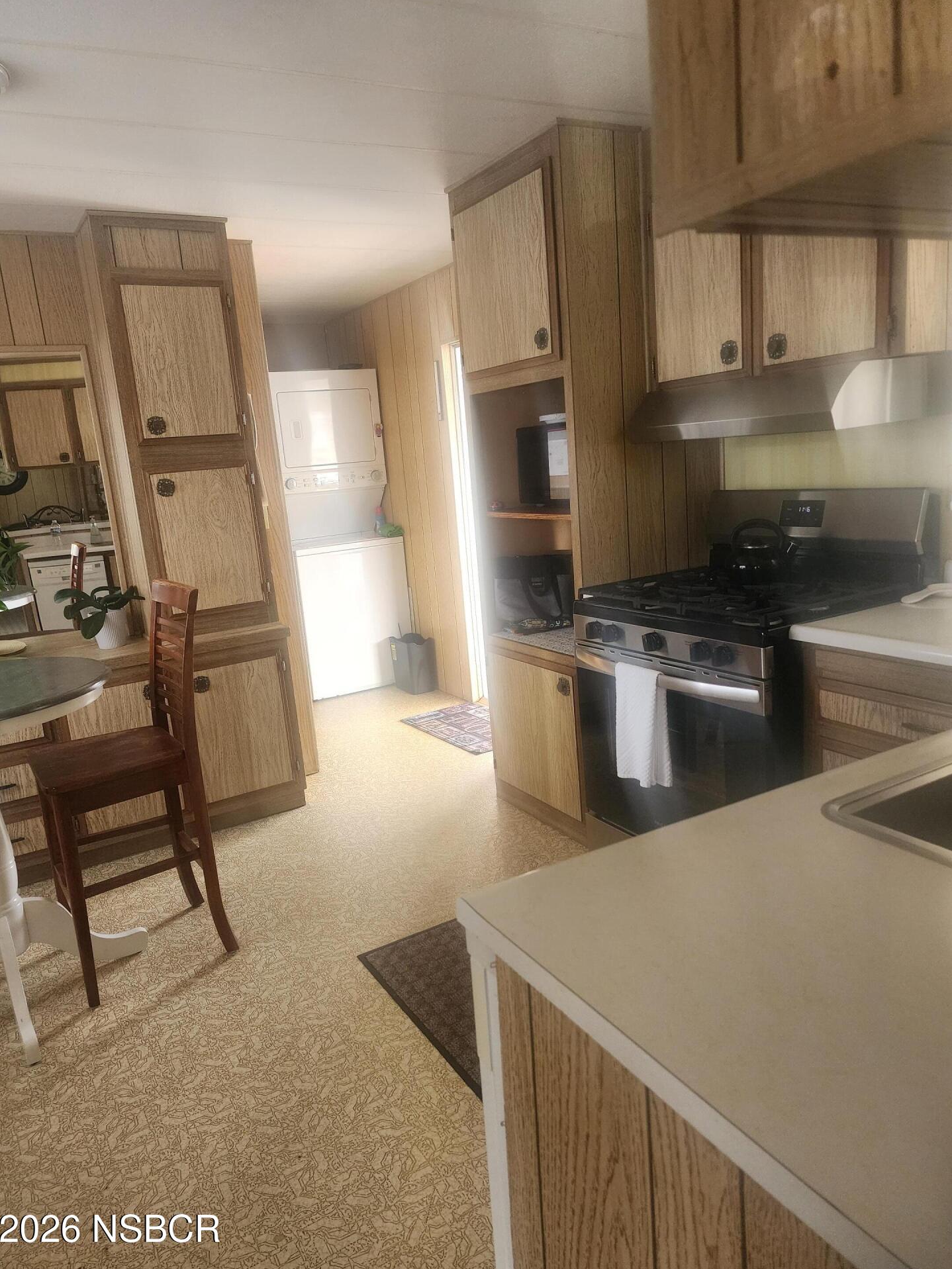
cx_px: 464
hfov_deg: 56.8
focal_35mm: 24
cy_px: 628
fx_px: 880
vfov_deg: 71.6
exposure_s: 1/120
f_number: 1.8
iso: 320
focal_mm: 6.4
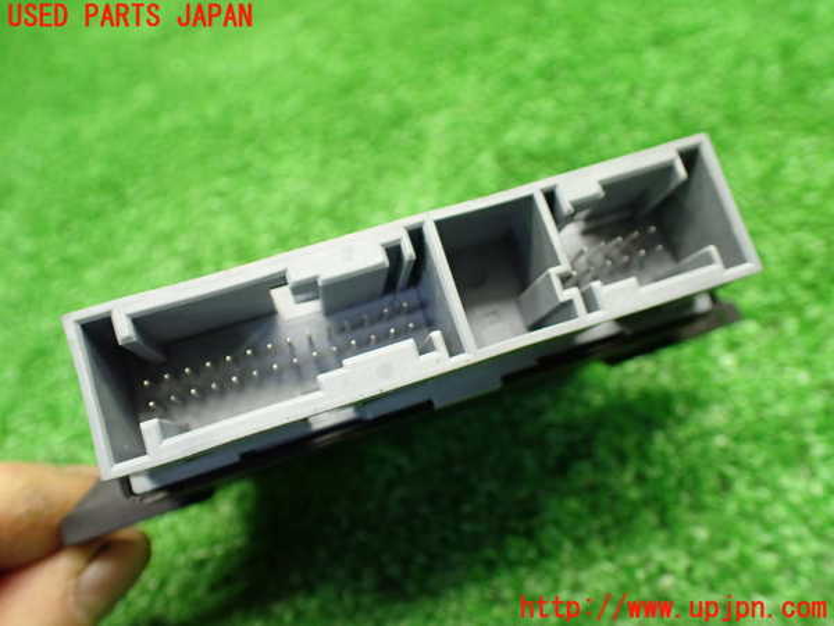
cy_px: 313
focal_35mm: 30
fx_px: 723
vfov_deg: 46.8
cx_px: 417
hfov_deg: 60.0
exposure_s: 1/100
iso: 800
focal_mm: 5.4
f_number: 2.3
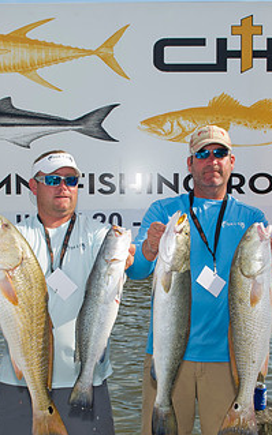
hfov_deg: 25.8
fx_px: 594
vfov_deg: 40.2
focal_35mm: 50
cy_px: 252
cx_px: 139
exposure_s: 1/250
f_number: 8
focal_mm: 27
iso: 125
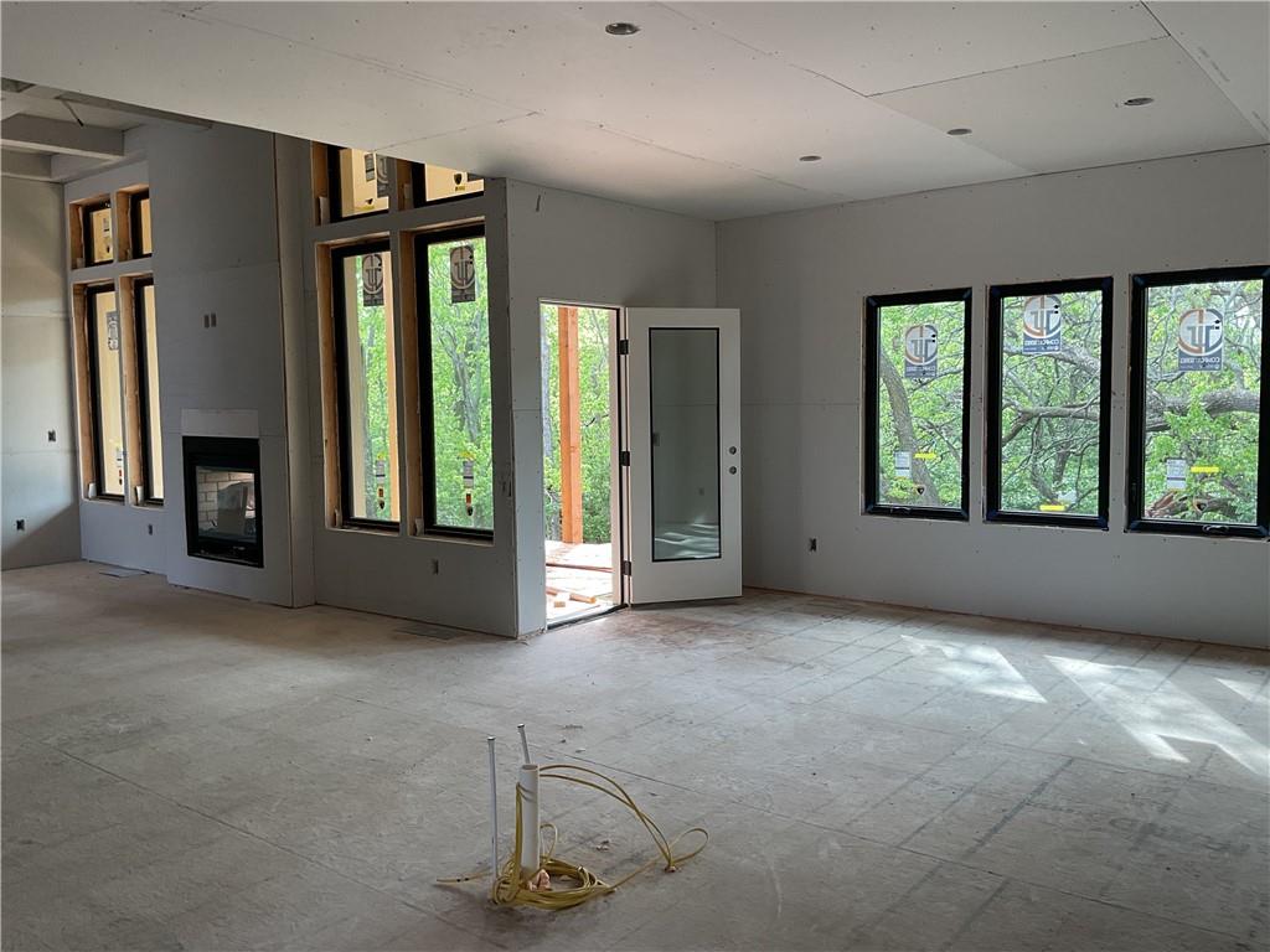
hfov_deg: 61.7
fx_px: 1064
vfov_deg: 48.2
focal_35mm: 29
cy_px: 476
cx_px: 635
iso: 50
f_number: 1.8
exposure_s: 1/120
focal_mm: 3
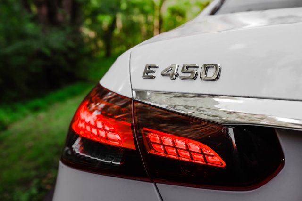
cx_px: 151
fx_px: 378
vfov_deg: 29.9
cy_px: 100
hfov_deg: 43.6
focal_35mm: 45
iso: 500
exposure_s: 1/250
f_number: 5.6
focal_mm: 45
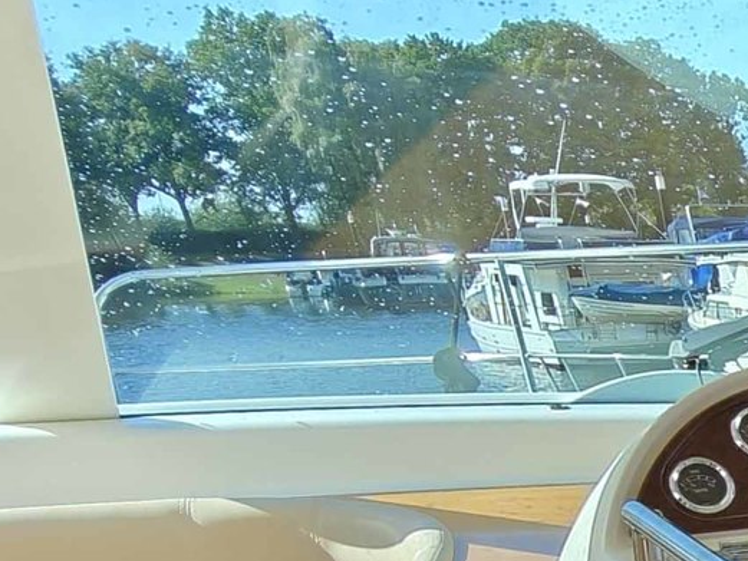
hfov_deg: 18.4
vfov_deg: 18.2
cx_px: 1473
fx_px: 1556
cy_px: 837
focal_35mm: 72
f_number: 2
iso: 125
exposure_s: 1/200
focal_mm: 2.3
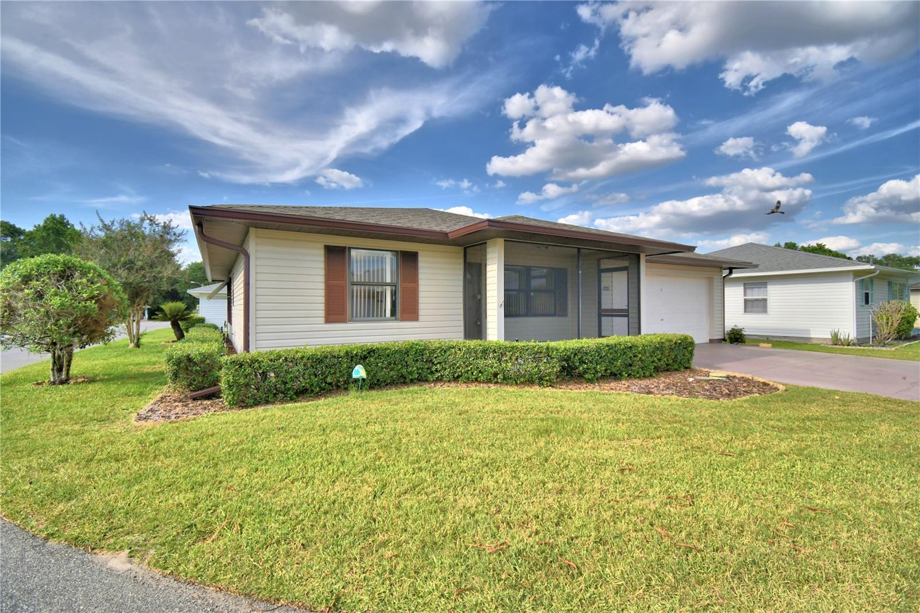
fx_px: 383
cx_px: 460
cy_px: 306
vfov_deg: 77.3
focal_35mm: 15
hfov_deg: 100.4
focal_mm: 10
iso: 100
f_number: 4.5
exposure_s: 1/1000
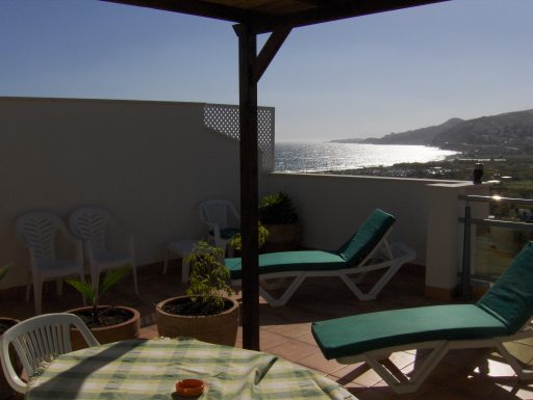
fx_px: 539
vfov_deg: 40.8
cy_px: 200
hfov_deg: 52.6
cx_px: 266
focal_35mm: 35
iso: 100
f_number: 7.8
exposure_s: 1/2083
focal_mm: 7.5
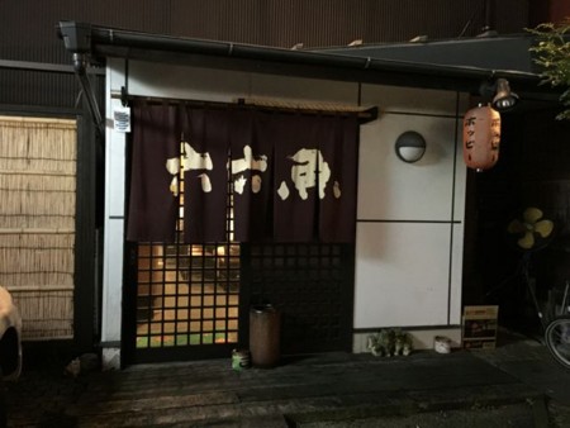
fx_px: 478
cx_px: 285
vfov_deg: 48.3
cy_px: 214
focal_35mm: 29
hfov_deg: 61.6
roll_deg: -2.3
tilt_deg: -2.4
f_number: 2.2
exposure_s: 1/4
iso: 320
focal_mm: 4.15
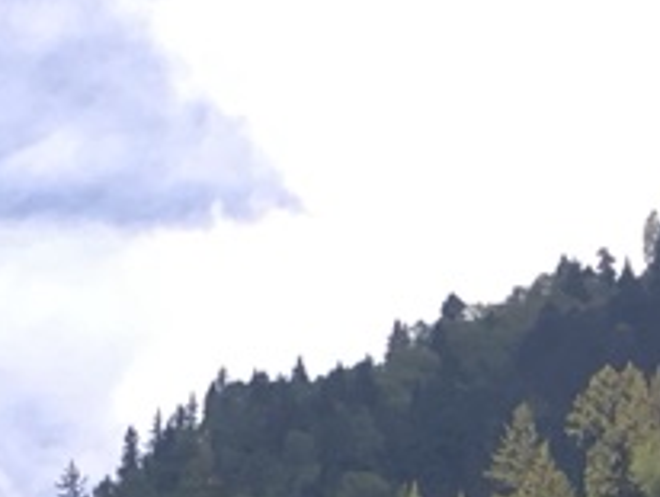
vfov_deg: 6.0
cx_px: 135
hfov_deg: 8.8
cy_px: 1680
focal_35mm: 225
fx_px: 4295
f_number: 2.2
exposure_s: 1/496
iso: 25
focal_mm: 4.15
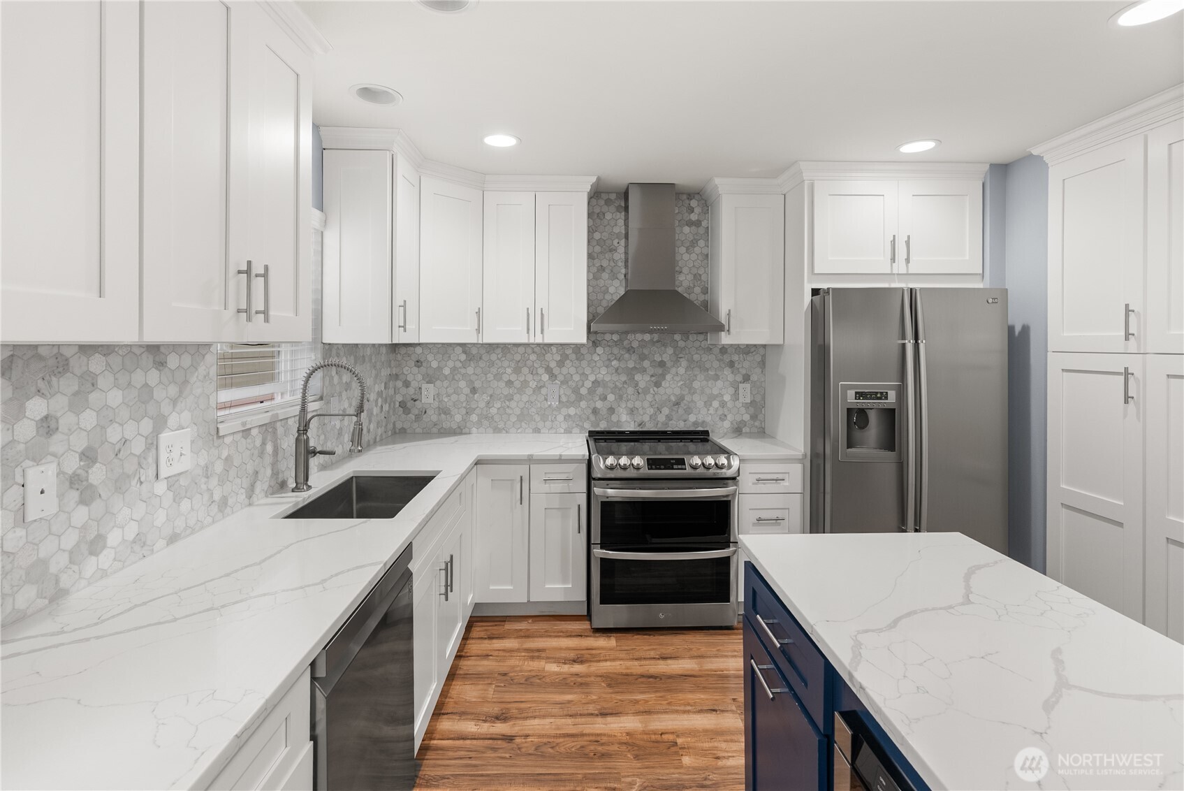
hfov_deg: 96.7
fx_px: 526
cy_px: 396
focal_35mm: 16
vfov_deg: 73.8
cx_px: 592
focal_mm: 16
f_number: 9
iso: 500
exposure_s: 1/3
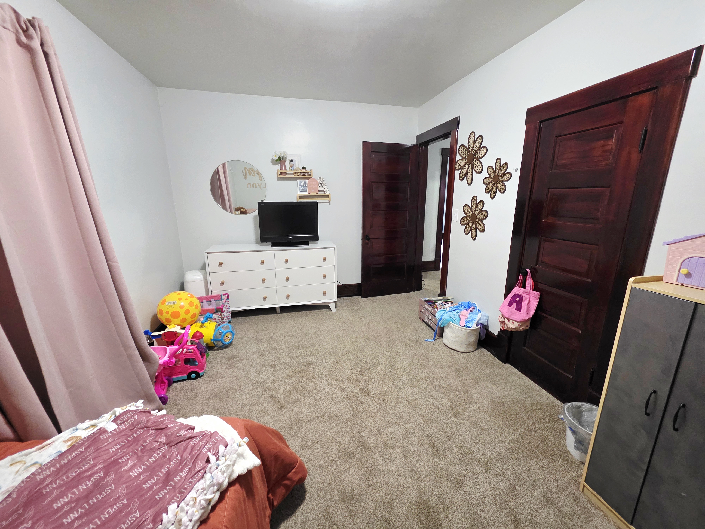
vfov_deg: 89.9
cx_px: 352
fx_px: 265
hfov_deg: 106.2
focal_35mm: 13
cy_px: 264
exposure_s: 1/60.2
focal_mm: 2.2
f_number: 1.9
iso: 640
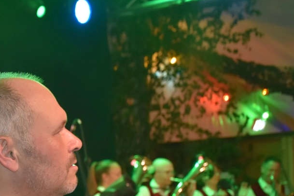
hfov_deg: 15.4
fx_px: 1055
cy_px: 232
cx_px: -36
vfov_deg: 10.4
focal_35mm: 129
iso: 800
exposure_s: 1/60
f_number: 4.5
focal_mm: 35
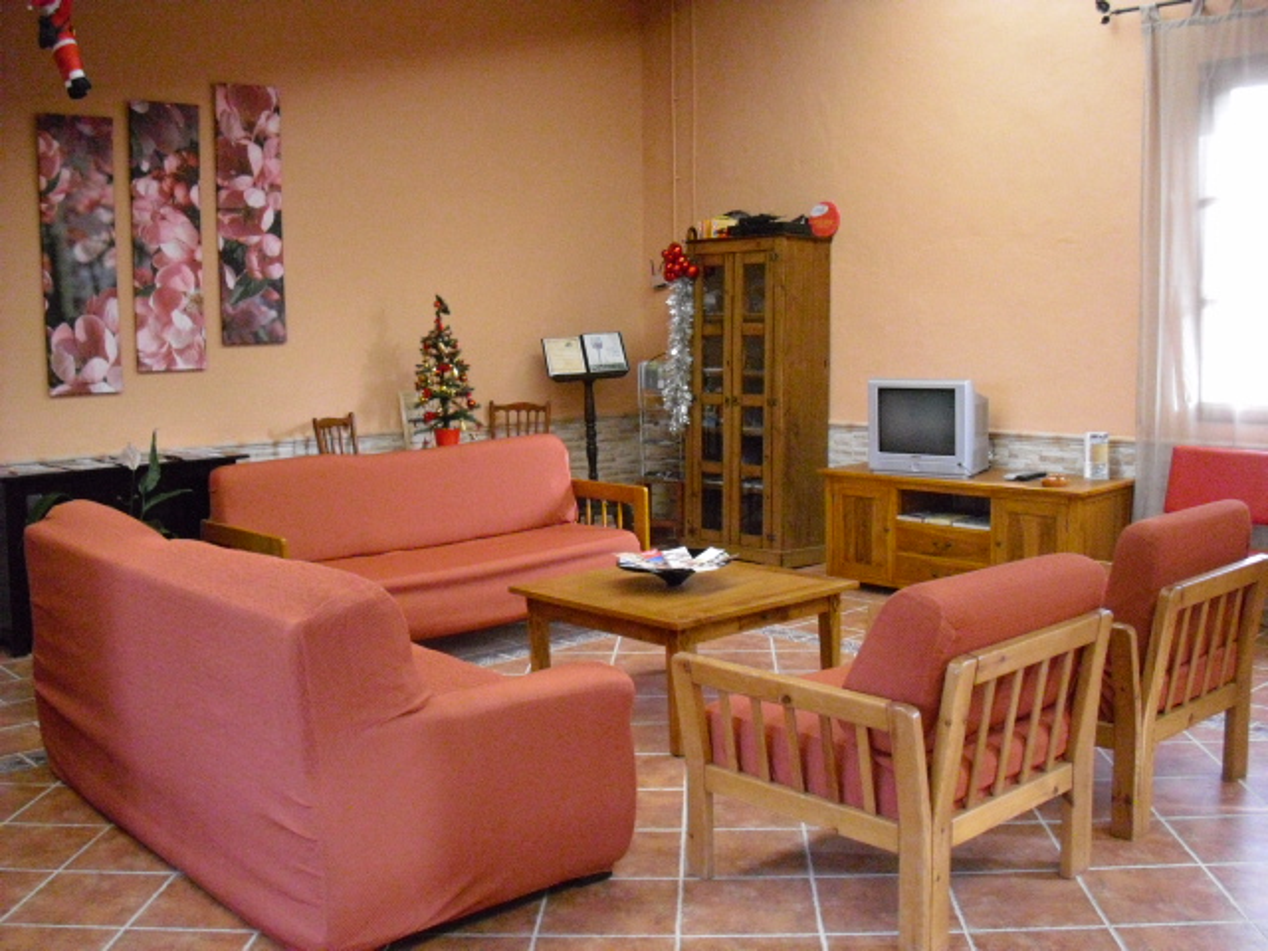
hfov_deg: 49.0
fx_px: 1392
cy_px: 476
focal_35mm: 38
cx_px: 634
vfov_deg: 37.7
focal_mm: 6.2
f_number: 2.8
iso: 800
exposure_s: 1/100
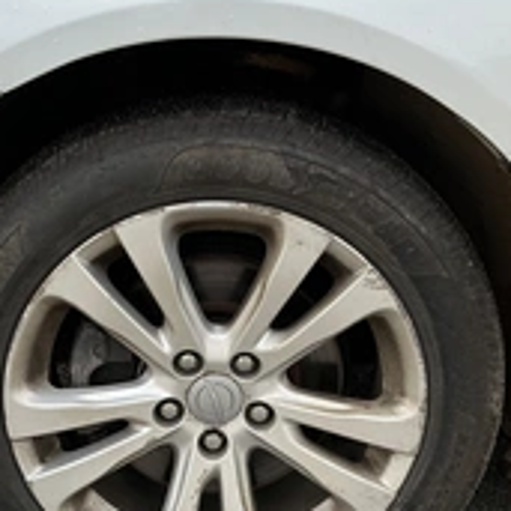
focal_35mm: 58
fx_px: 969
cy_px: 356
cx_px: 209
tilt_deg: -22.2
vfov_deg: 29.3
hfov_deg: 29.5
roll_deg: -0.6
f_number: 1.8
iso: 20
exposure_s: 1/123
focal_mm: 3
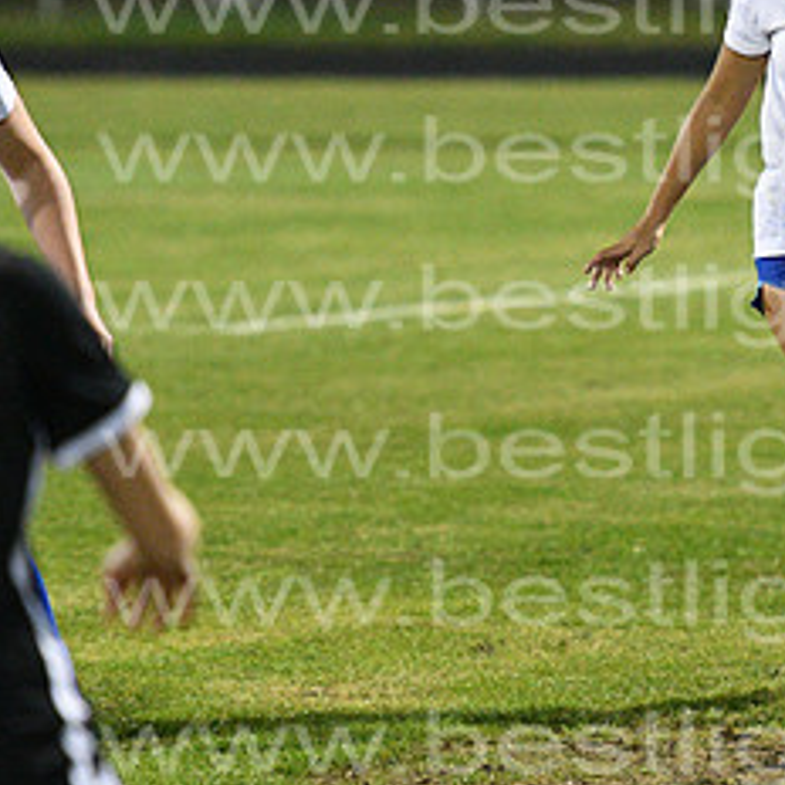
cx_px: 870
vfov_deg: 3.2
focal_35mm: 543
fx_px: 13931
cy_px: 232
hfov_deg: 3.2
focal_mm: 170
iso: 8000
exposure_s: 1/800
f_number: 2.8
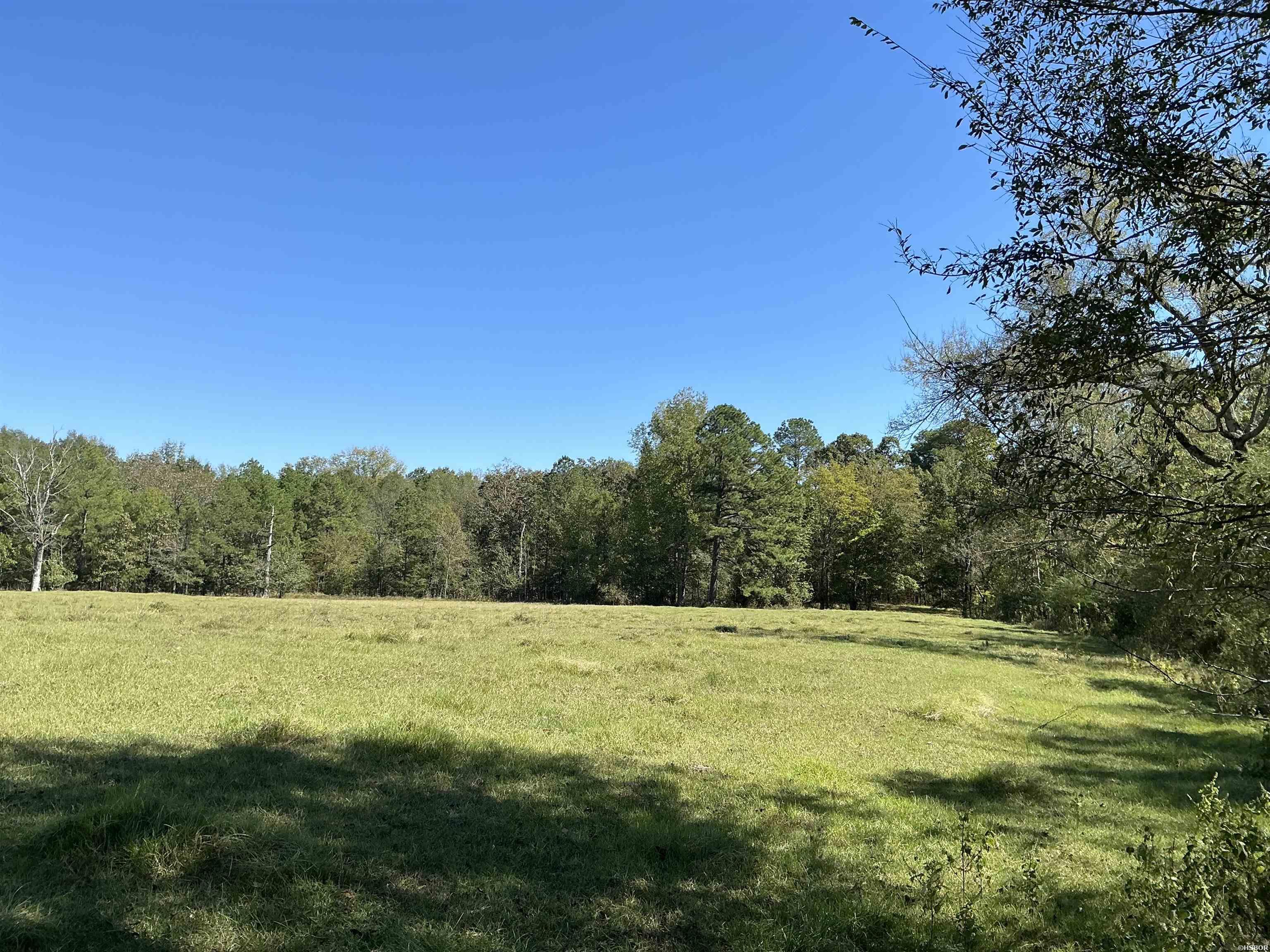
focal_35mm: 28
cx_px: 635
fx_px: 1027
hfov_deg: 63.4
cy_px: 476
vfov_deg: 49.7
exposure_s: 1/1412
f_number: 1.8
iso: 25
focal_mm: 3
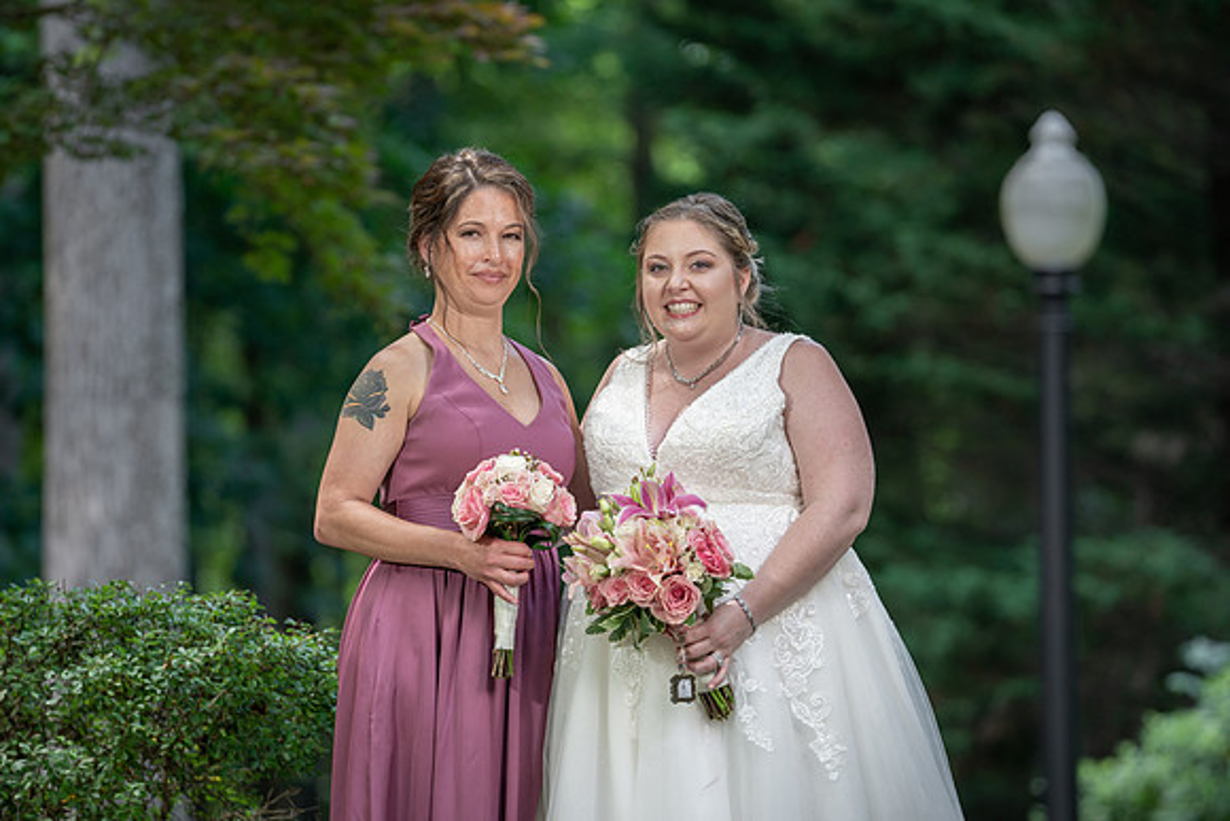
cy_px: 410
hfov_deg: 10.4
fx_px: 6766
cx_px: 615
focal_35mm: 198
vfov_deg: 6.9
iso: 400
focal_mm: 198
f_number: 4
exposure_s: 1/200
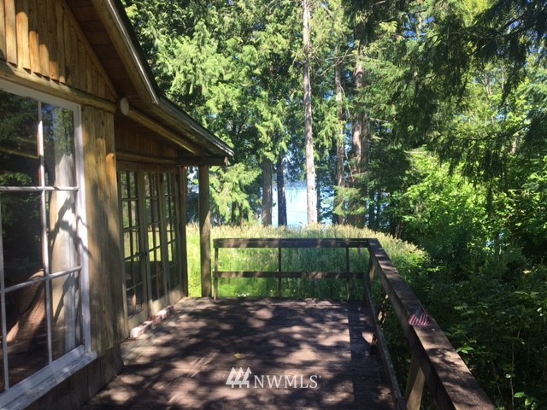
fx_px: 458
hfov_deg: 61.7
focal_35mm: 29
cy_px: 205
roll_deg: +1.6
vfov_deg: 48.2
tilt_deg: -1.7
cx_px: 274
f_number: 2.2
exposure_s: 1/278
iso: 25
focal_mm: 4.15
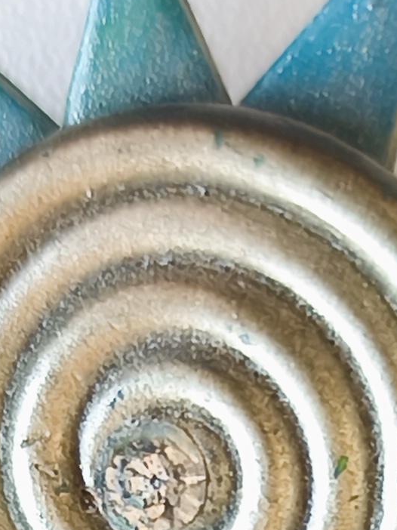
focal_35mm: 186
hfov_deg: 8.0
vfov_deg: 9.8
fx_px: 2846
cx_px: 149
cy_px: 1085
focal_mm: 6.14
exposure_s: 1/10
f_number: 1.65
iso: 50
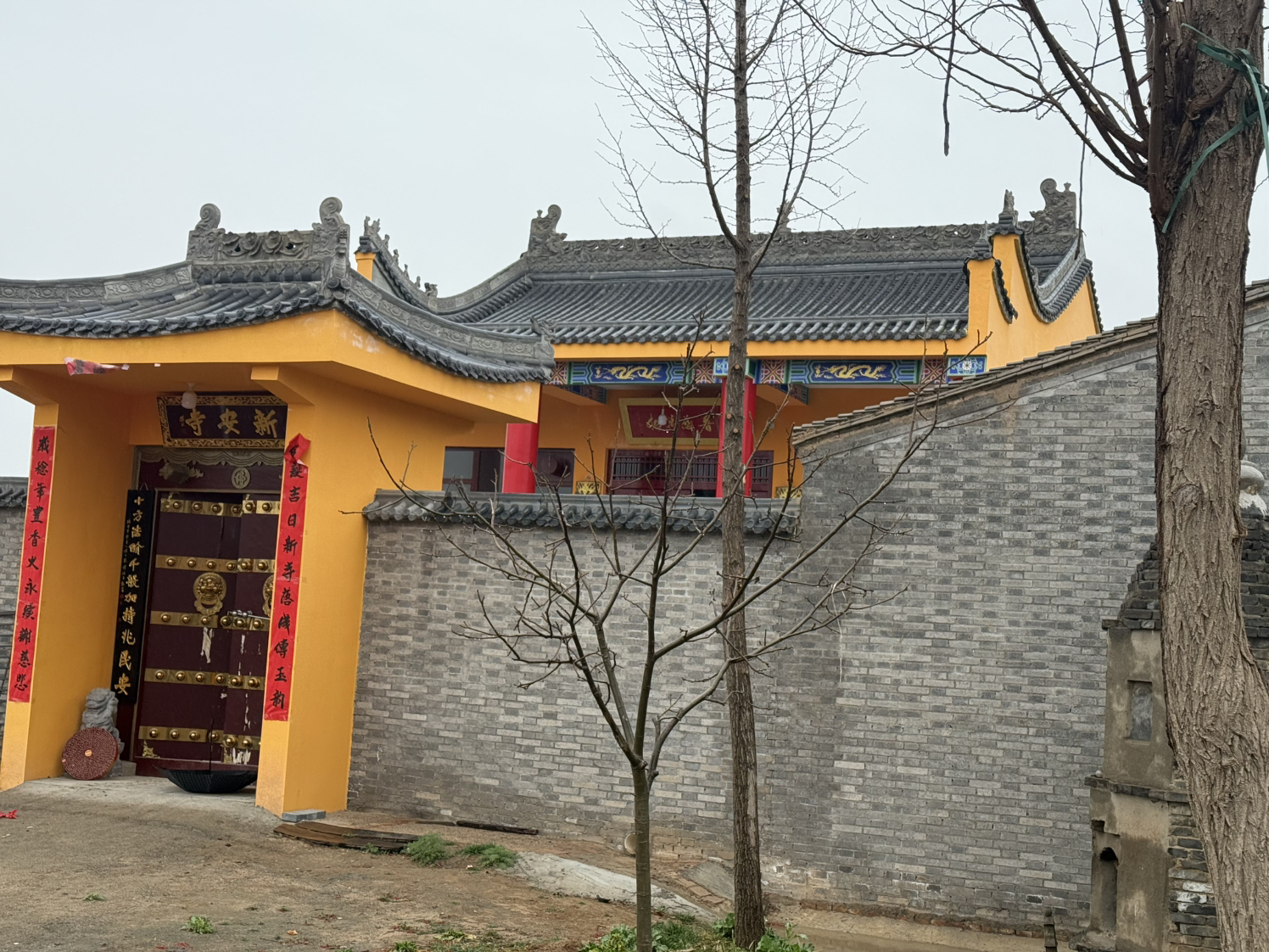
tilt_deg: +5.7
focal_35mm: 48
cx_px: 634
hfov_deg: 39.7
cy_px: 476
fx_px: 1760
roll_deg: -3.4
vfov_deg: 30.3
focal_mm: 6.76
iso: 100
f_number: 1.78
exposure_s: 1/225
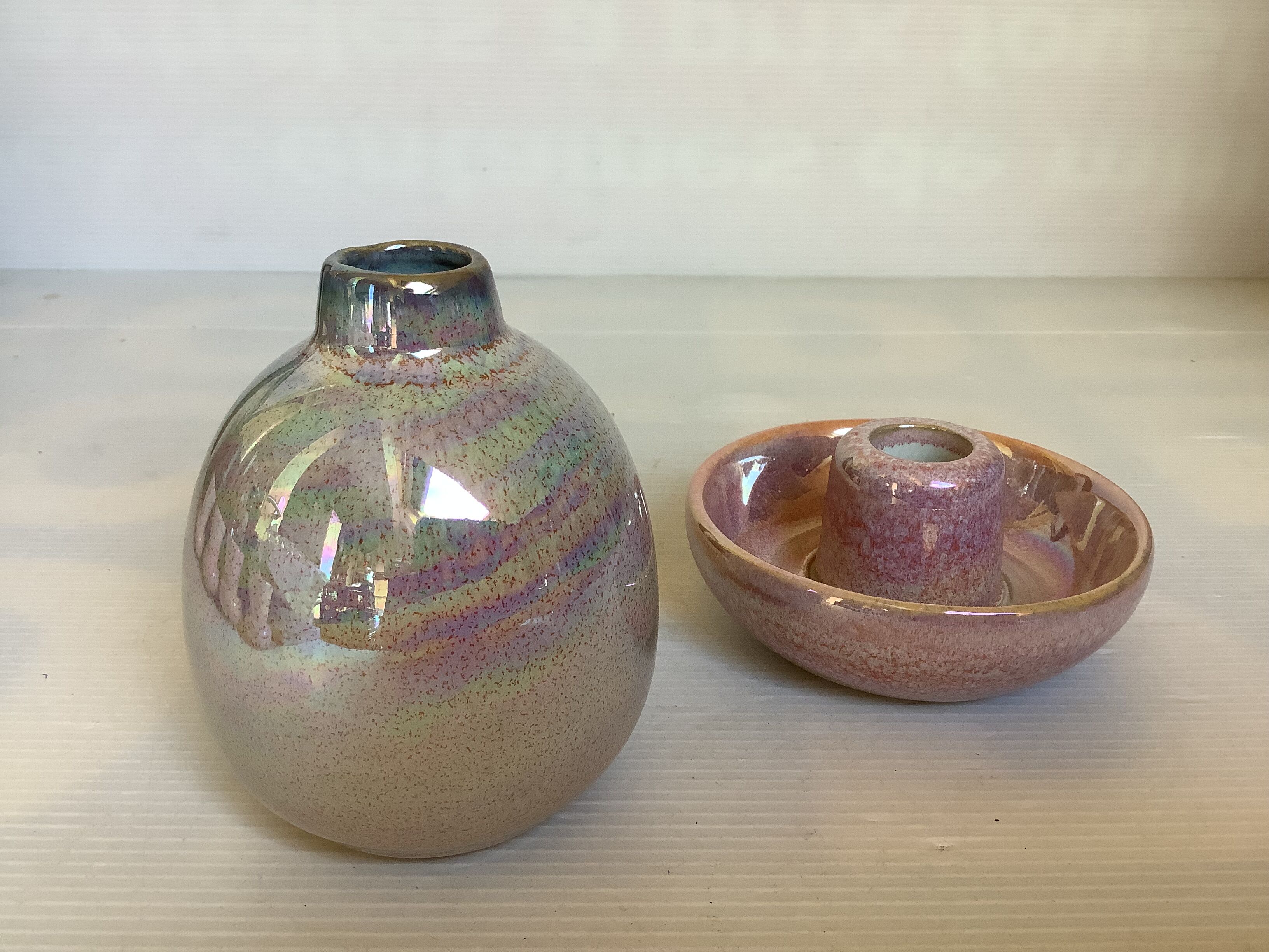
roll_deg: +0.0
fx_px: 1136
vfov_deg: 45.4
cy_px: 476
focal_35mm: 31
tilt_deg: -23.6
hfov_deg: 58.4
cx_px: 634
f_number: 2.4
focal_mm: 3.3
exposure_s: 1/50
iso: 64
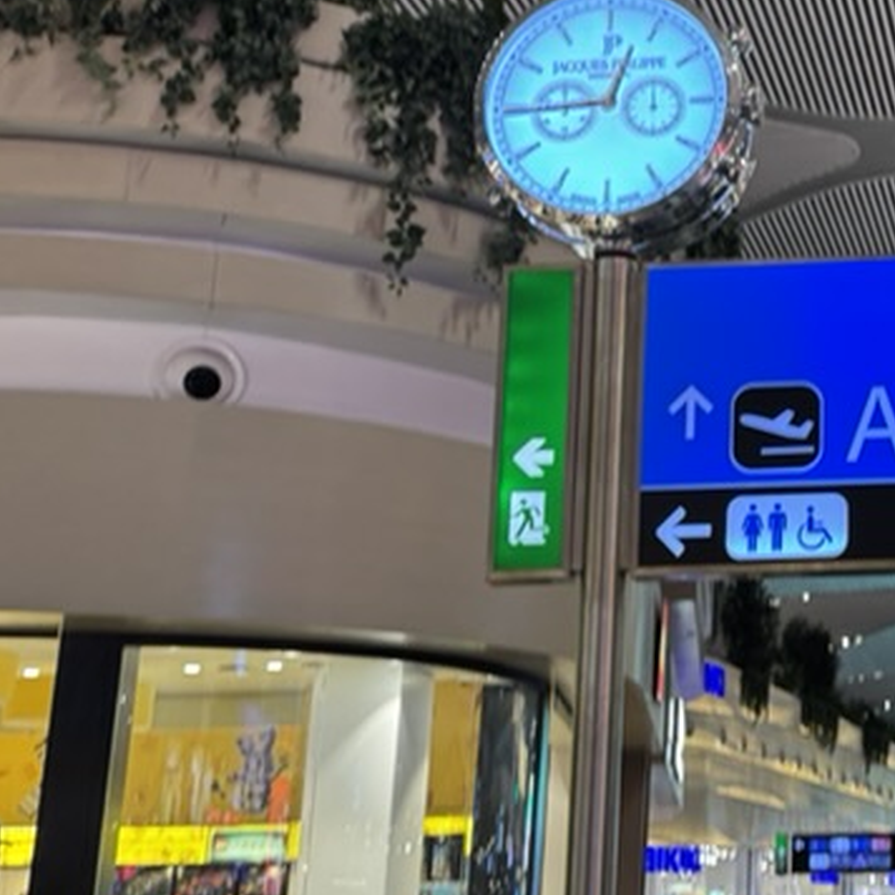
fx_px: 1784
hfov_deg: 26.3
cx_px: 945
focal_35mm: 61
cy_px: 402
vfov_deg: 28.1
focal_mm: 6.76
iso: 200
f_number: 1.78
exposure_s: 1/80
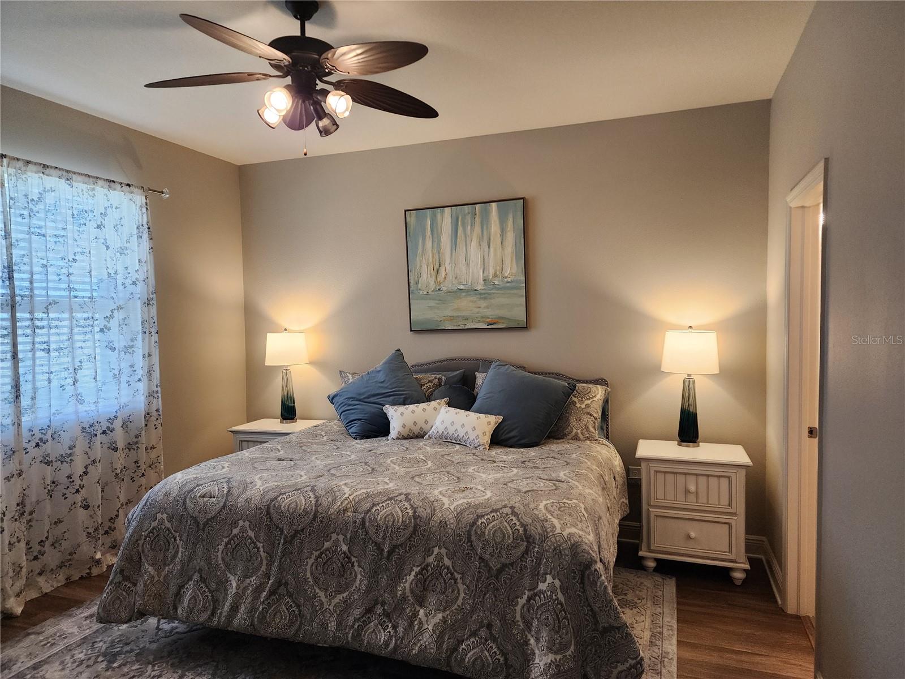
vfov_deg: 58.9
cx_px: 452
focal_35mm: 23
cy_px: 340
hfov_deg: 73.9
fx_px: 601
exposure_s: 1/120
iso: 250
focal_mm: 6.4
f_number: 1.8
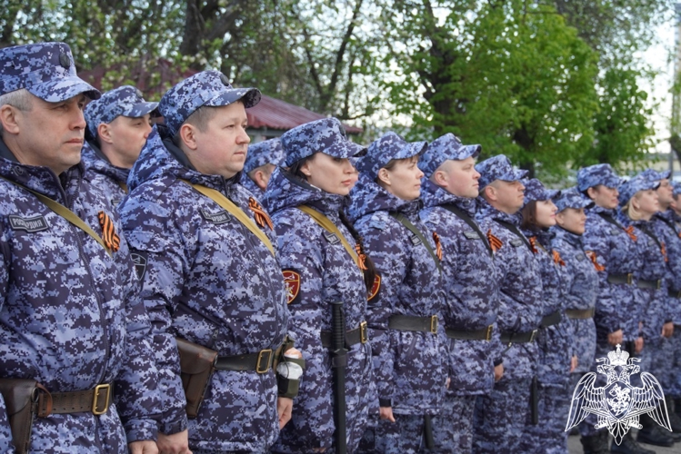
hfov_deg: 27.0
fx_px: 1419
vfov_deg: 18.2
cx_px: 340
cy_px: 227
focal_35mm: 75
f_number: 5
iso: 400
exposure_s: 1/160
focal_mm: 50
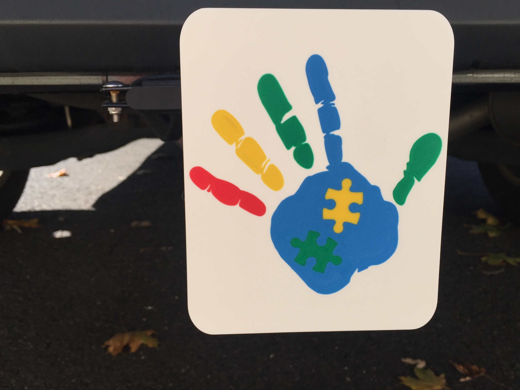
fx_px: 526
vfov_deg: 40.7
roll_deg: -1.6
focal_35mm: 35
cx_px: 284
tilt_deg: -16.2
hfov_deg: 52.5
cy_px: 188
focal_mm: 4.15
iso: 32
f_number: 2.2
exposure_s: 1/879
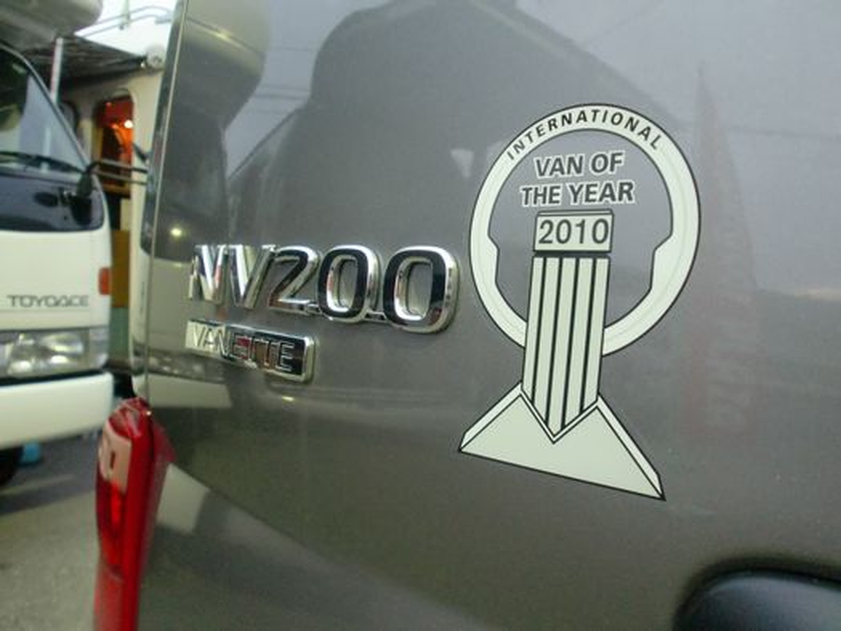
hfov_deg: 63.4
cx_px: 420
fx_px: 680
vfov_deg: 49.8
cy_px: 316
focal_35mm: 28
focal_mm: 4.65
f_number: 2.6
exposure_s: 1/40
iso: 400
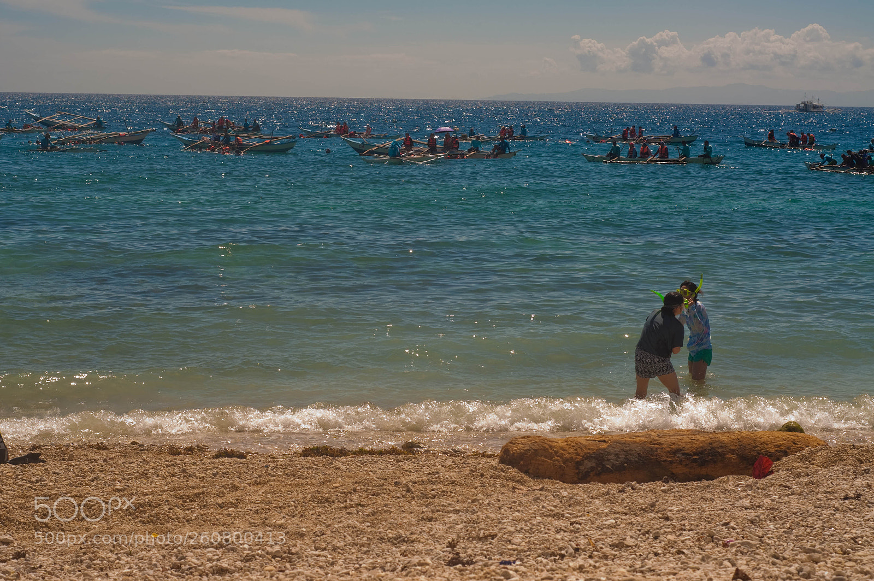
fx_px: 1819
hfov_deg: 27.0
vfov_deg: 18.1
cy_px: 290
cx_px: 437
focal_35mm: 75
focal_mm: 50
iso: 100
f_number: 9
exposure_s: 1/320
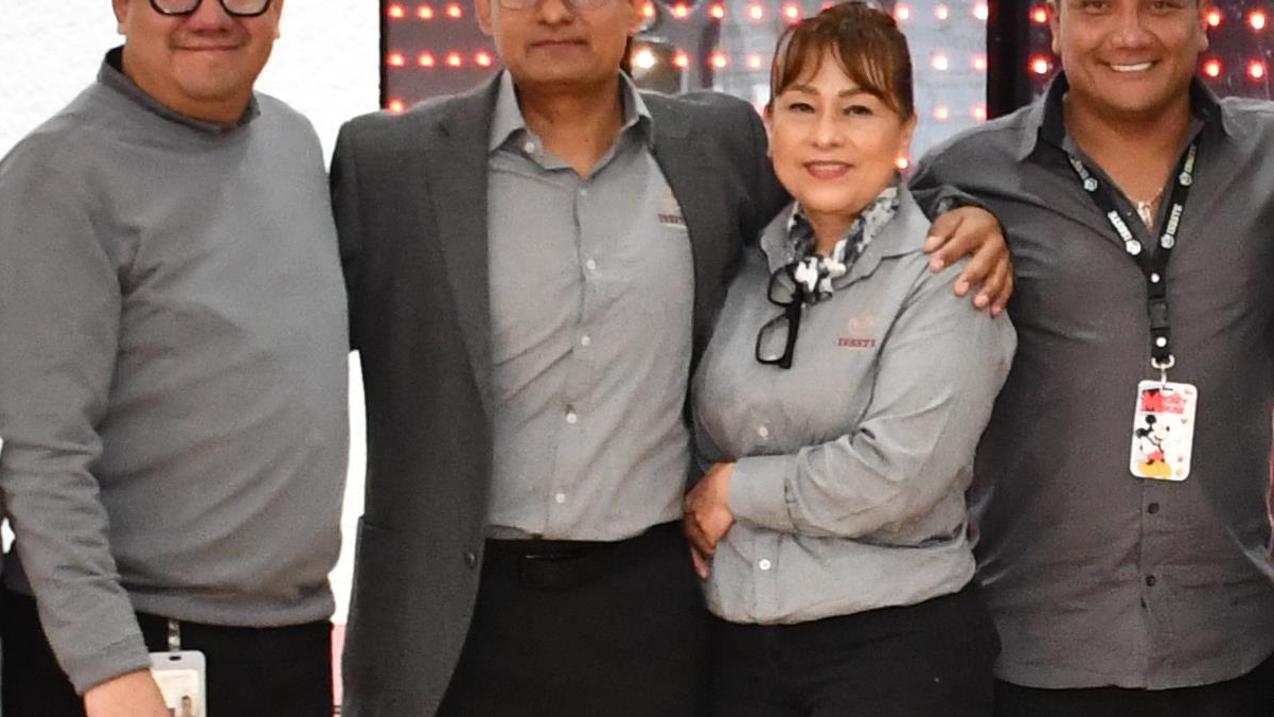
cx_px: 1459
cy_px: 683
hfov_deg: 12.8
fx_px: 5574
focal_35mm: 165
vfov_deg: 7.3
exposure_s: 1/60
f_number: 4
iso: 2000
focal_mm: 23
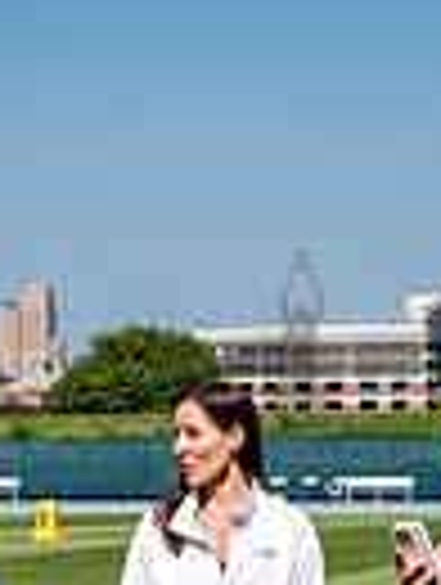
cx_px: 132
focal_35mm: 160
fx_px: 2709
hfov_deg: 9.3
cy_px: 664
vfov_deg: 12.1
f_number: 5.6
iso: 400
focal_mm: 31
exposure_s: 1/2500
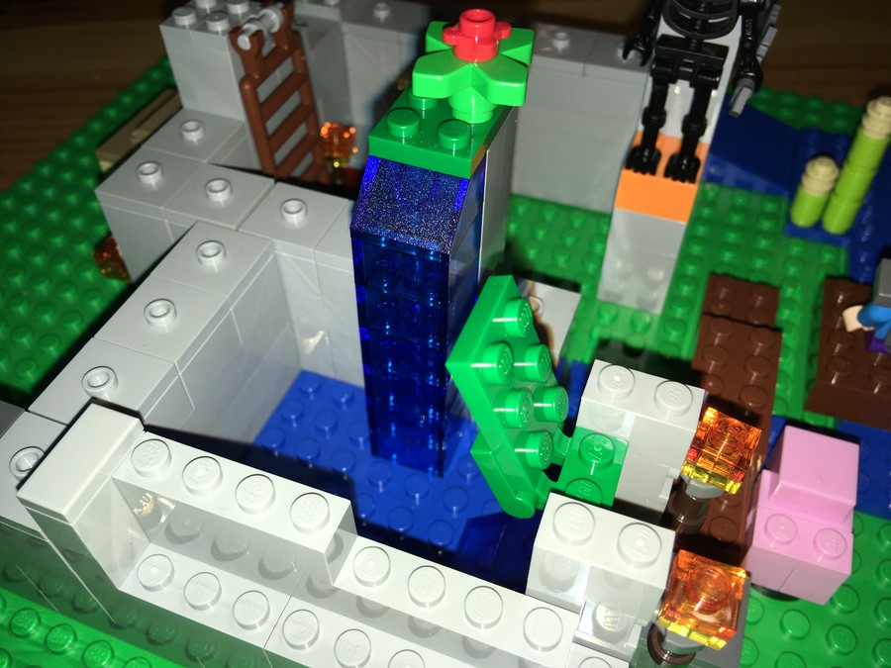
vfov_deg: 48.2
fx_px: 746
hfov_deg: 61.7
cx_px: 446
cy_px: 334
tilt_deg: -48.9
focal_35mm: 29
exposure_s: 1/140
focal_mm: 4.15
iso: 25
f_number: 2.2
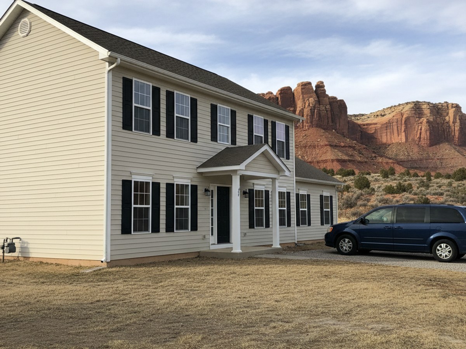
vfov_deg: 58.9
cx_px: 233
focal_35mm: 23
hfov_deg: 73.9
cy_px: 174
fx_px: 310
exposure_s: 1/299
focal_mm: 6.4
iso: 355
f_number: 1.8
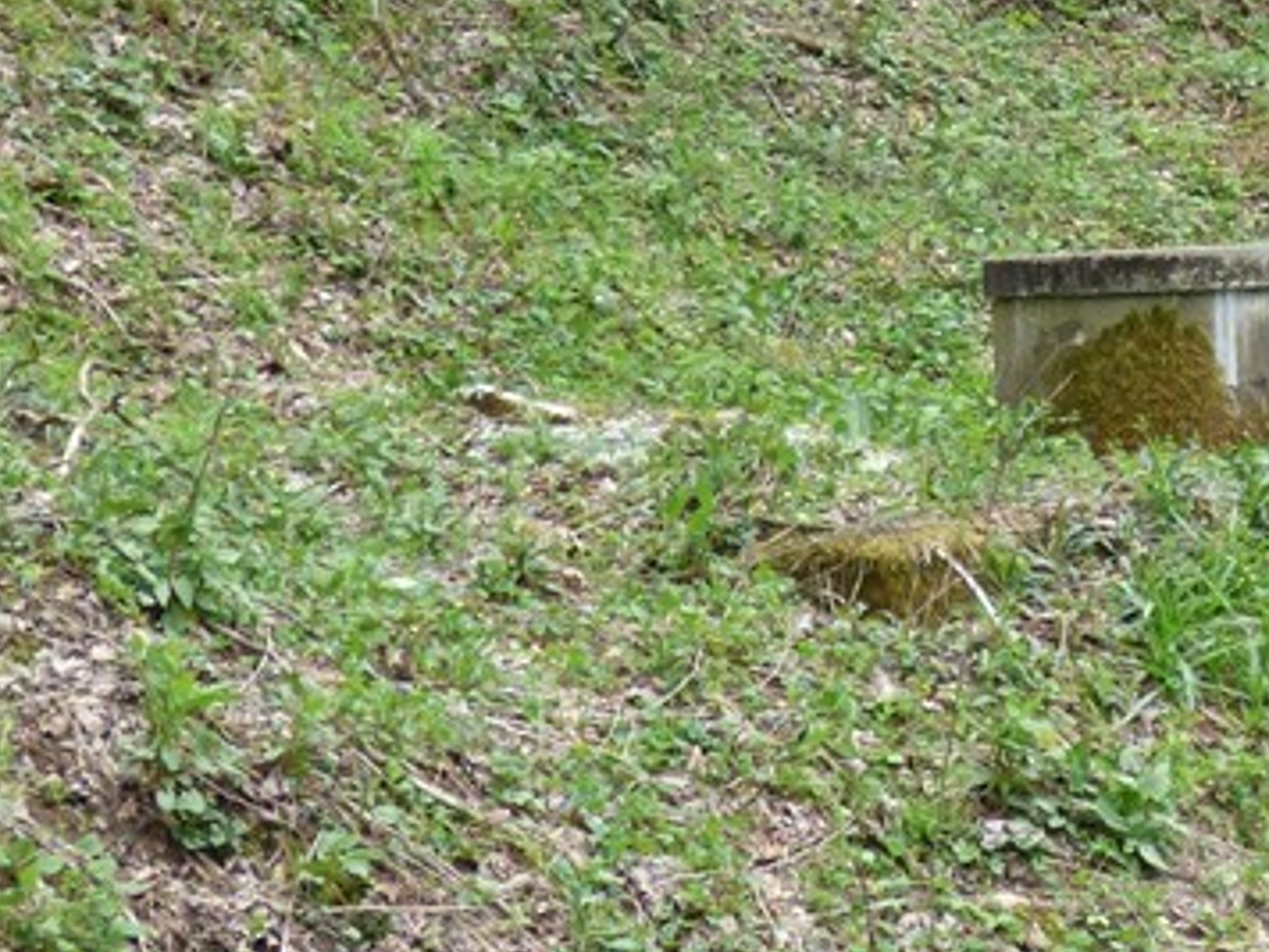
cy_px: 150
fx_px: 4326
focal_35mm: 118
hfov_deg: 16.5
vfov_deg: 12.5
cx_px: 1130
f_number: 3.6
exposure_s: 1/160
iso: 100
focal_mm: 7.07
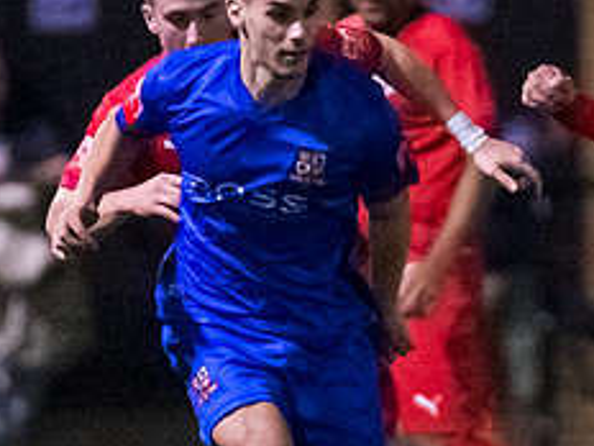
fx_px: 31179
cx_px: 506
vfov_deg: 0.8
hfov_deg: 1.1
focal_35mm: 1817
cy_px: 364
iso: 6400
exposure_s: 1/1000
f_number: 2.8
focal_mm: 300
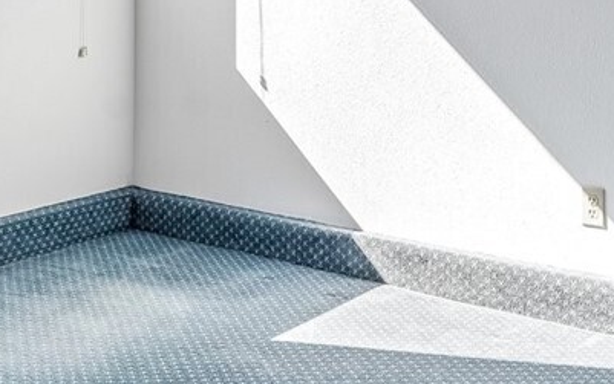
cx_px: 203
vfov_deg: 18.0
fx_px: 1155
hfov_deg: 29.6
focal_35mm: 69
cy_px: -70
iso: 400
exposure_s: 1/250
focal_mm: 16
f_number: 8
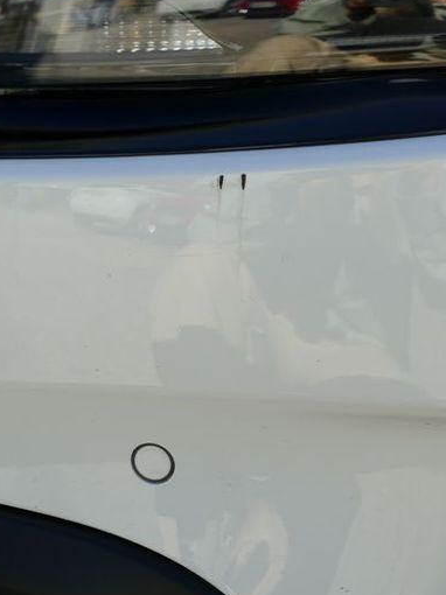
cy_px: 319
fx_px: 1135
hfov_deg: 21.6
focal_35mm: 66
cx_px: 30
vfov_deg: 29.4
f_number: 3.1
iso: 125
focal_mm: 12.9
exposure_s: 1/1000
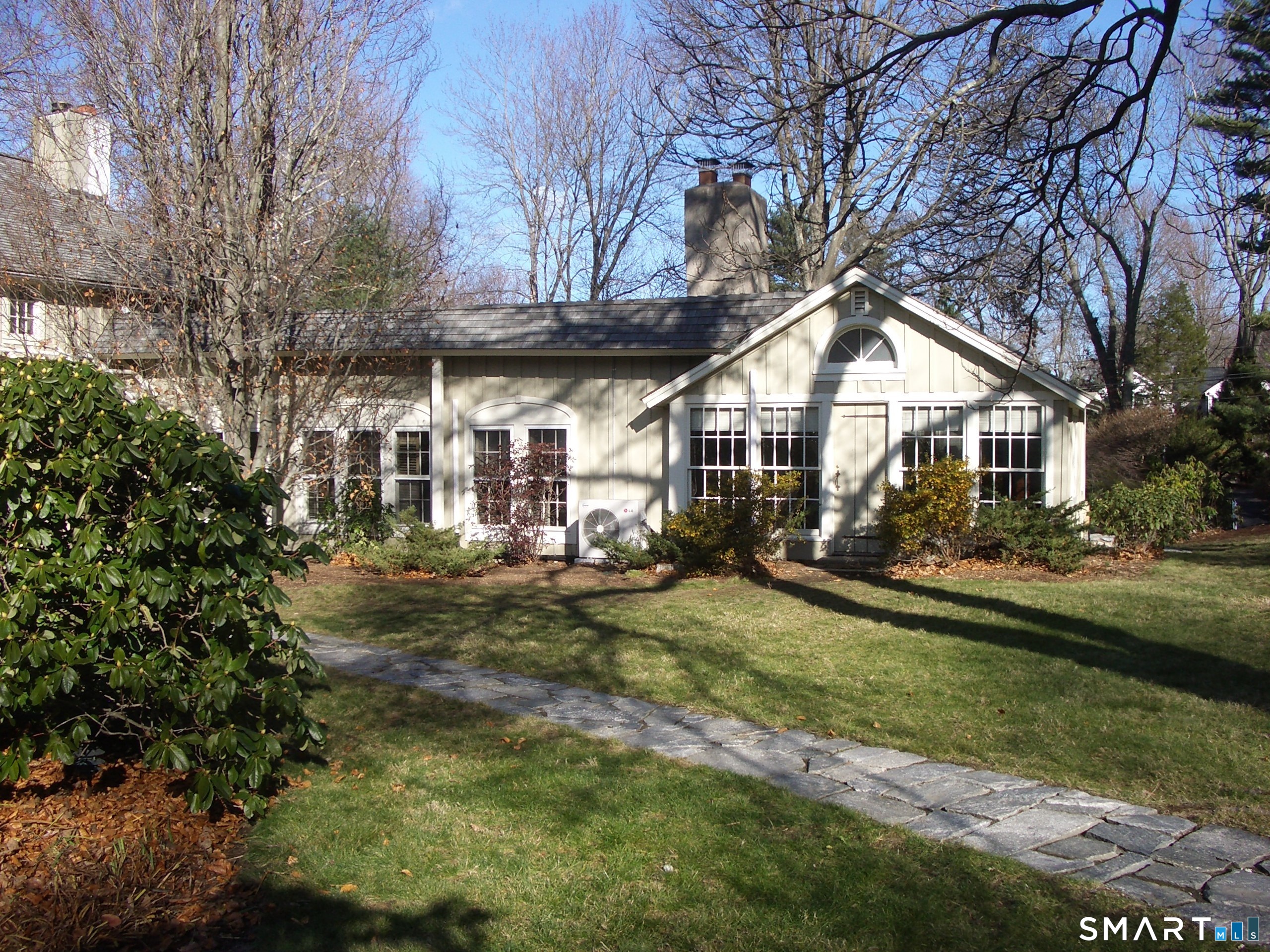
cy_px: 476
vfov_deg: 40.7
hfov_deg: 52.6
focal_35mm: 35
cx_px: 635
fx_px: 1284
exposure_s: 1/320
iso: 80
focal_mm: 5.8
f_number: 4.3
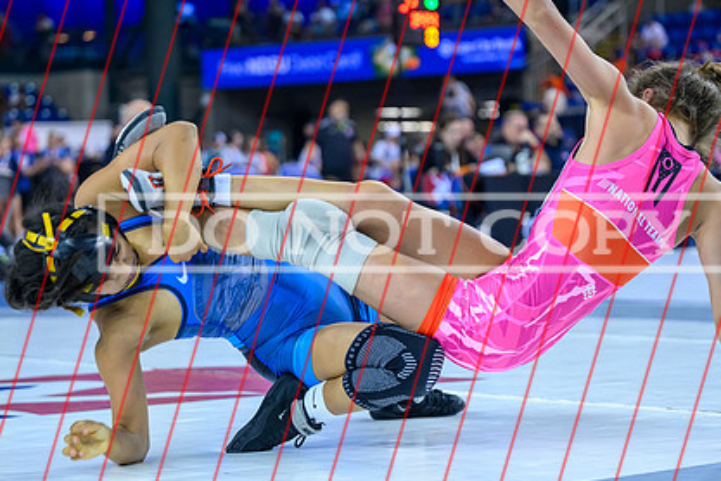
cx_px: 409
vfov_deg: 12.1
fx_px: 2263
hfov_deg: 18.1
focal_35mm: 113
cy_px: 285
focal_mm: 70
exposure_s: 1/800
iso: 2500
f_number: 2.8
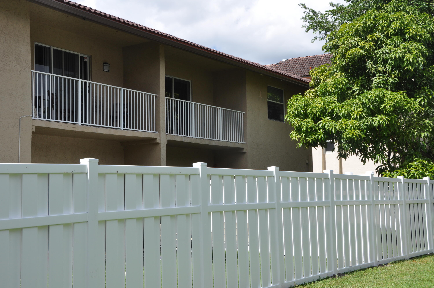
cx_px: 217
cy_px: 144
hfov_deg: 41.2
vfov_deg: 28.0
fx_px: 578
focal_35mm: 48
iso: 200
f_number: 9
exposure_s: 1/320
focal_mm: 32
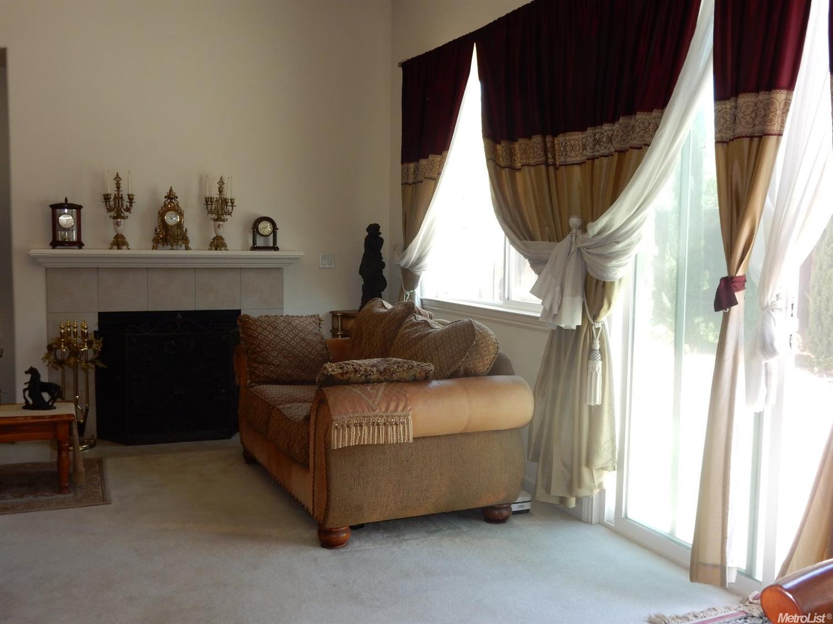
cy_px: 312
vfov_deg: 39.6
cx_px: 416
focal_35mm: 36
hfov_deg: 51.4
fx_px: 866
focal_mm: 6.4
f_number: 4
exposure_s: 1/40
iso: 125
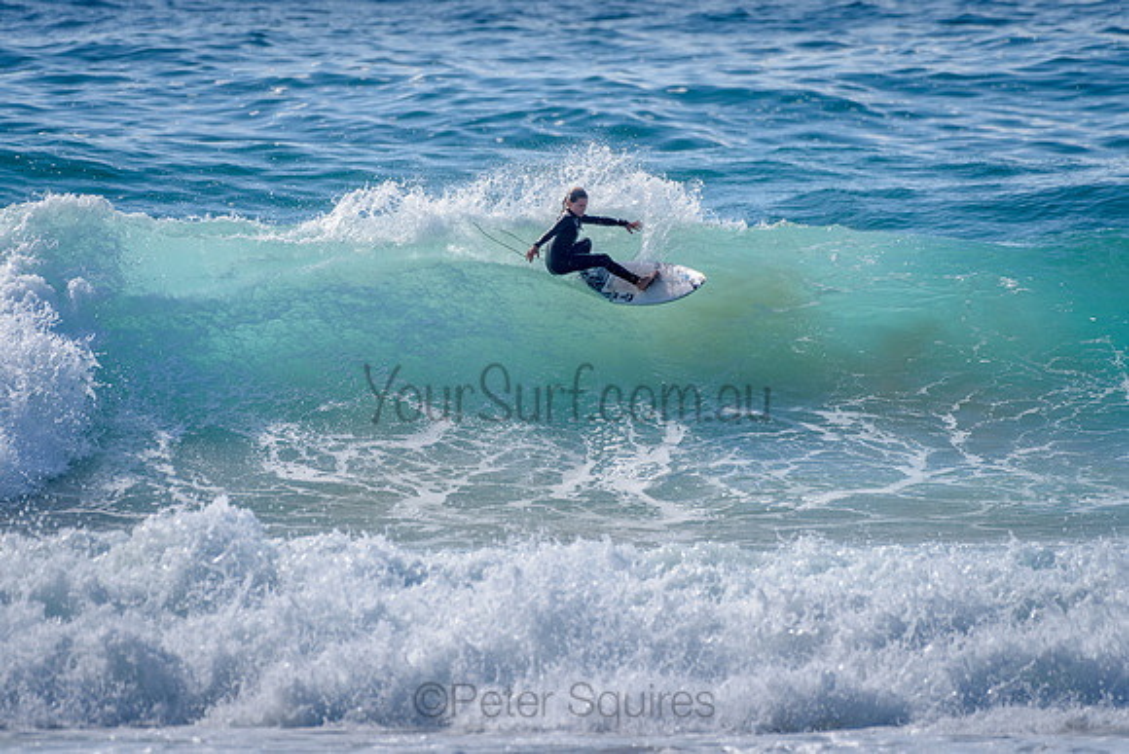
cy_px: 292
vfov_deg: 2.2
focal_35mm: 613
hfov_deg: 3.4
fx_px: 19233
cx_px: 562
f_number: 5.6
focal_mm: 500
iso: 140
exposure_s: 1/2000
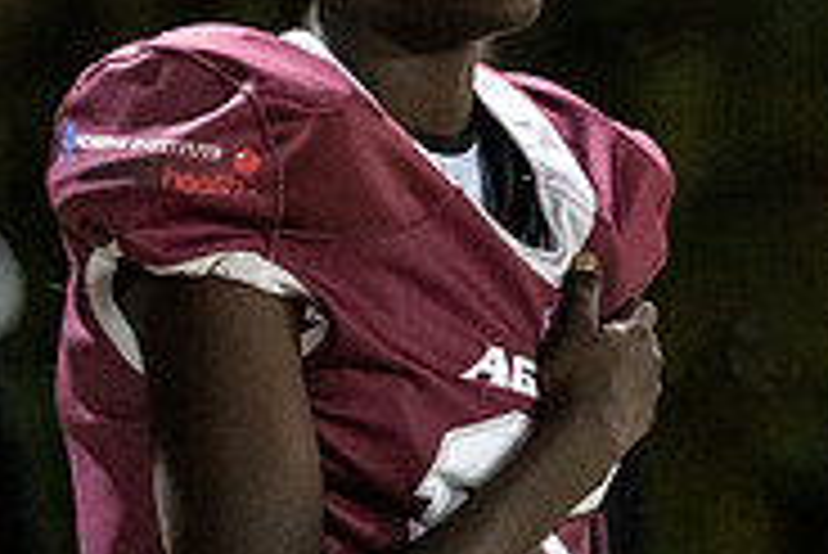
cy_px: 178
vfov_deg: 2.8
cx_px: 472
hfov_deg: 4.1
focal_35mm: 500
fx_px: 11509
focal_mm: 159
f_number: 2.8
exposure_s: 1/320
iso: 8000
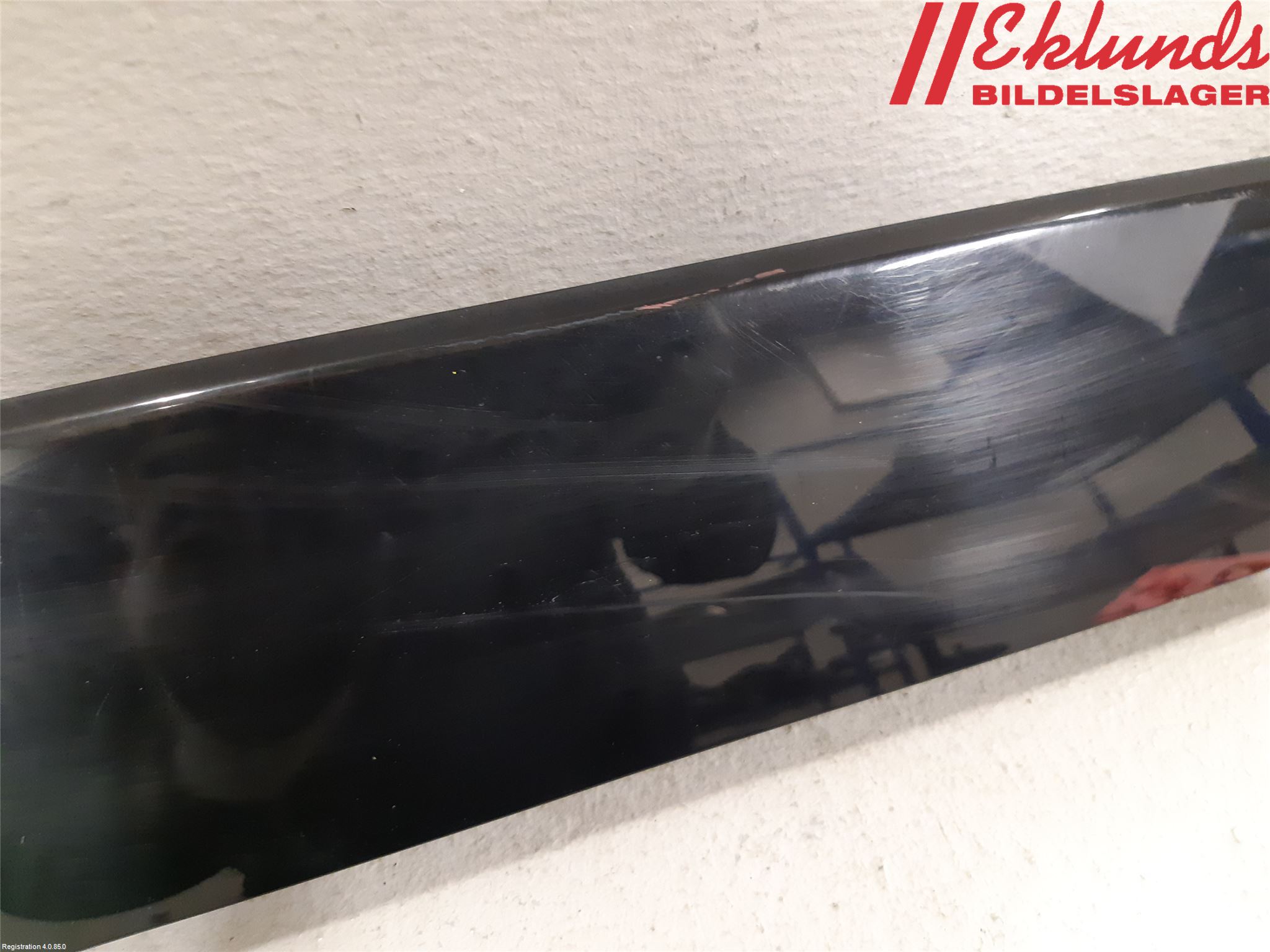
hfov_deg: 67.3
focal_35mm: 26
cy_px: 476
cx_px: 635
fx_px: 954
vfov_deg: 53.1
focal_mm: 3.93
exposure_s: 1/25
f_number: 1.7
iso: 320
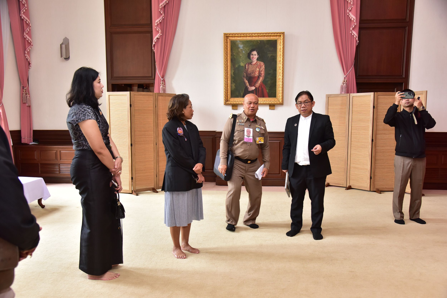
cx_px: 224
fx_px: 385
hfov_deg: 60.3
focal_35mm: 31
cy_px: 149
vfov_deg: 42.3
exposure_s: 1/125
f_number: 5.6
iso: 1600
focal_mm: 31
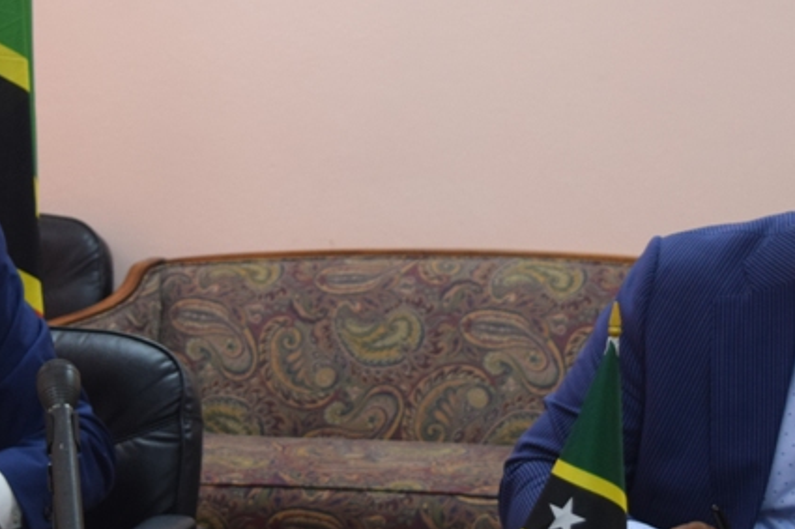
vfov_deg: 14.5
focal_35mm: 94
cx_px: 316
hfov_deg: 21.7
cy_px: 309
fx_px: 2075
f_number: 4
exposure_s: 1/60
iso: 800
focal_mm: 26
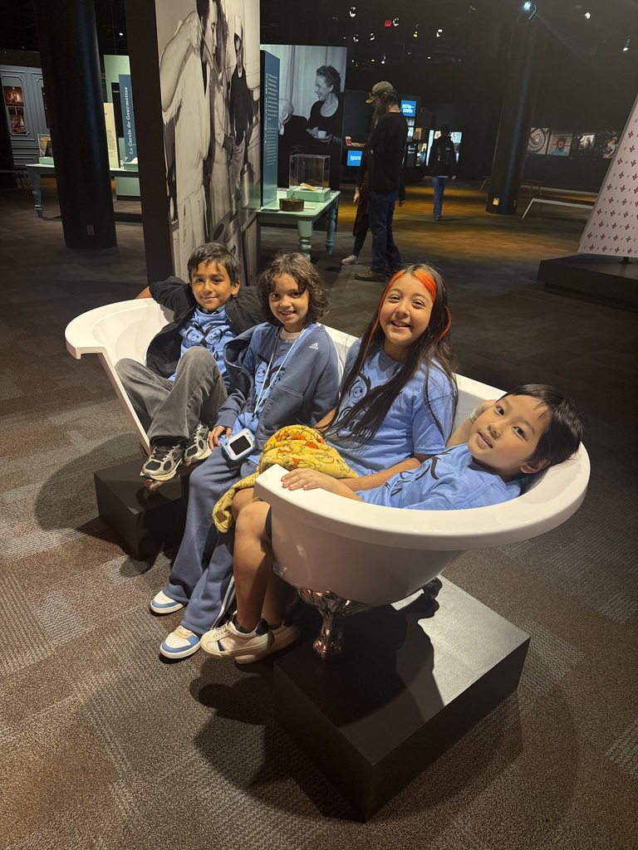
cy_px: 425
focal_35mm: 24
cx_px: 319
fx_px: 590
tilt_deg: -25.1
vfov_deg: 71.6
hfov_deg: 56.8
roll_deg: -3.0
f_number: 1.78
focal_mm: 6.76
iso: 200
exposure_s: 1/56
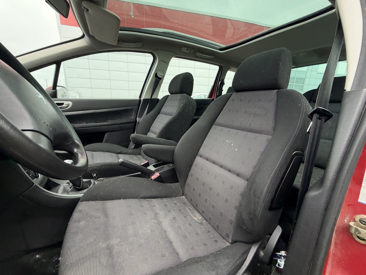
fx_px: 148
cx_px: 183
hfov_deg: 102.1
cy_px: 138
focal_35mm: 14
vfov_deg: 85.7
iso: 320
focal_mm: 2.22
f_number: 2.2
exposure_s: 1/121
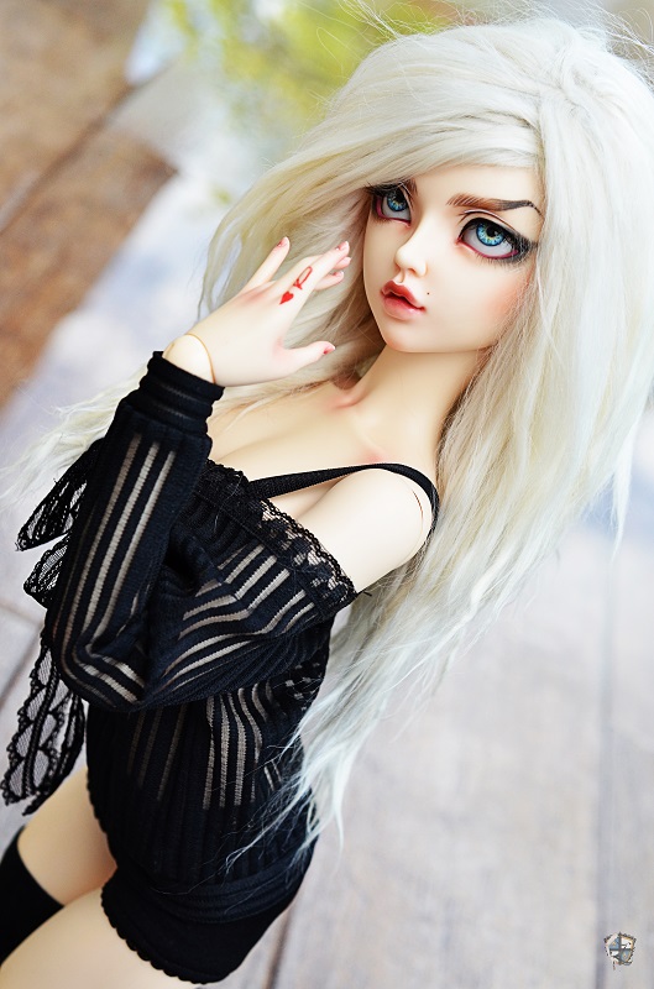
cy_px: 494
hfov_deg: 22.5
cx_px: 327
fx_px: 1644
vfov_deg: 33.5
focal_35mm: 60
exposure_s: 1/400
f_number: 5.6
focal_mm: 40
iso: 560
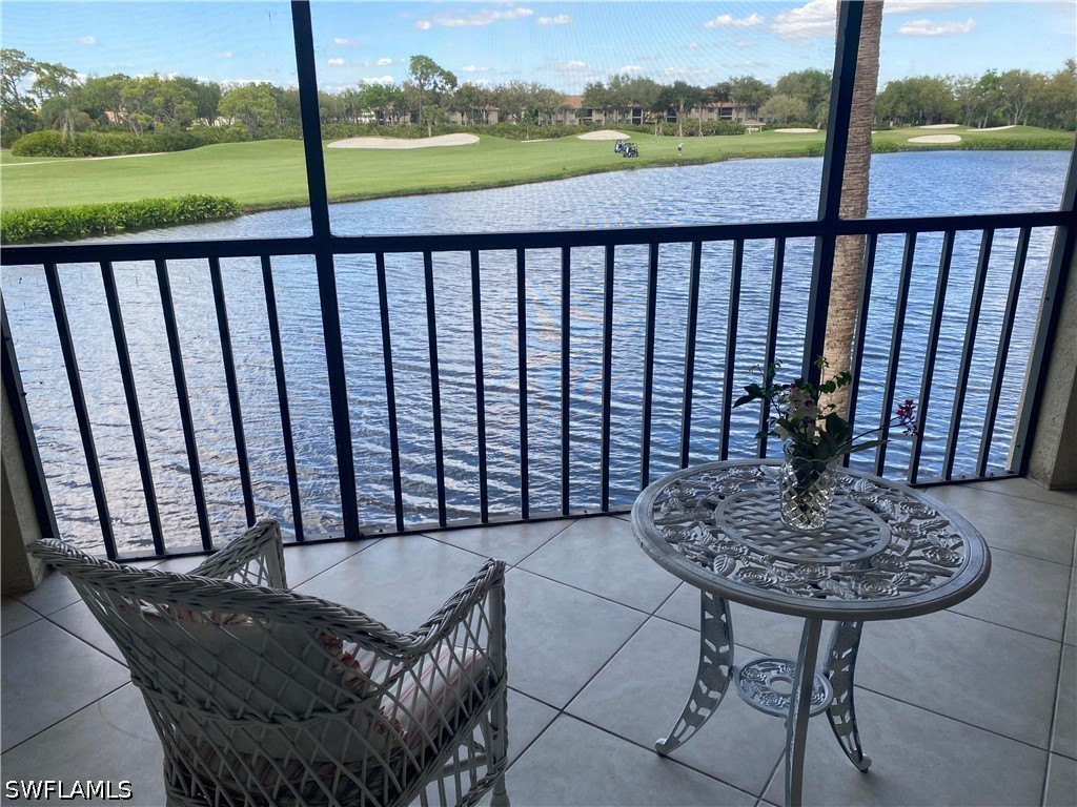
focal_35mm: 26
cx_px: 538
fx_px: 809
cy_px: 404
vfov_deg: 53.1
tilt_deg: -19.3
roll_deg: +0.3
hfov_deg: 67.3
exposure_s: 1/475
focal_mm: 4.25
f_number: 1.8
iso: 32
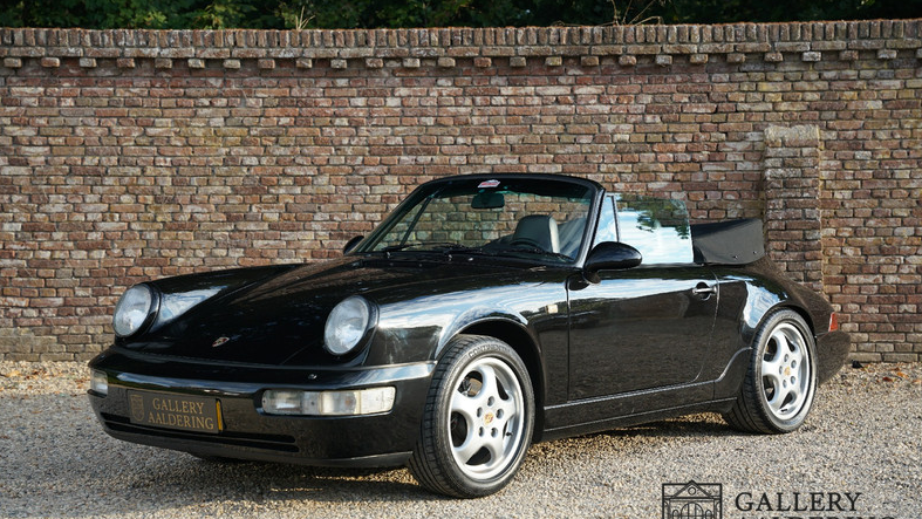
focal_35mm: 67
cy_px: 282
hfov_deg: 31.6
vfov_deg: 18.1
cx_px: 463
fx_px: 1627
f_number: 4
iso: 200
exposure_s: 1/160
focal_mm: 62.5
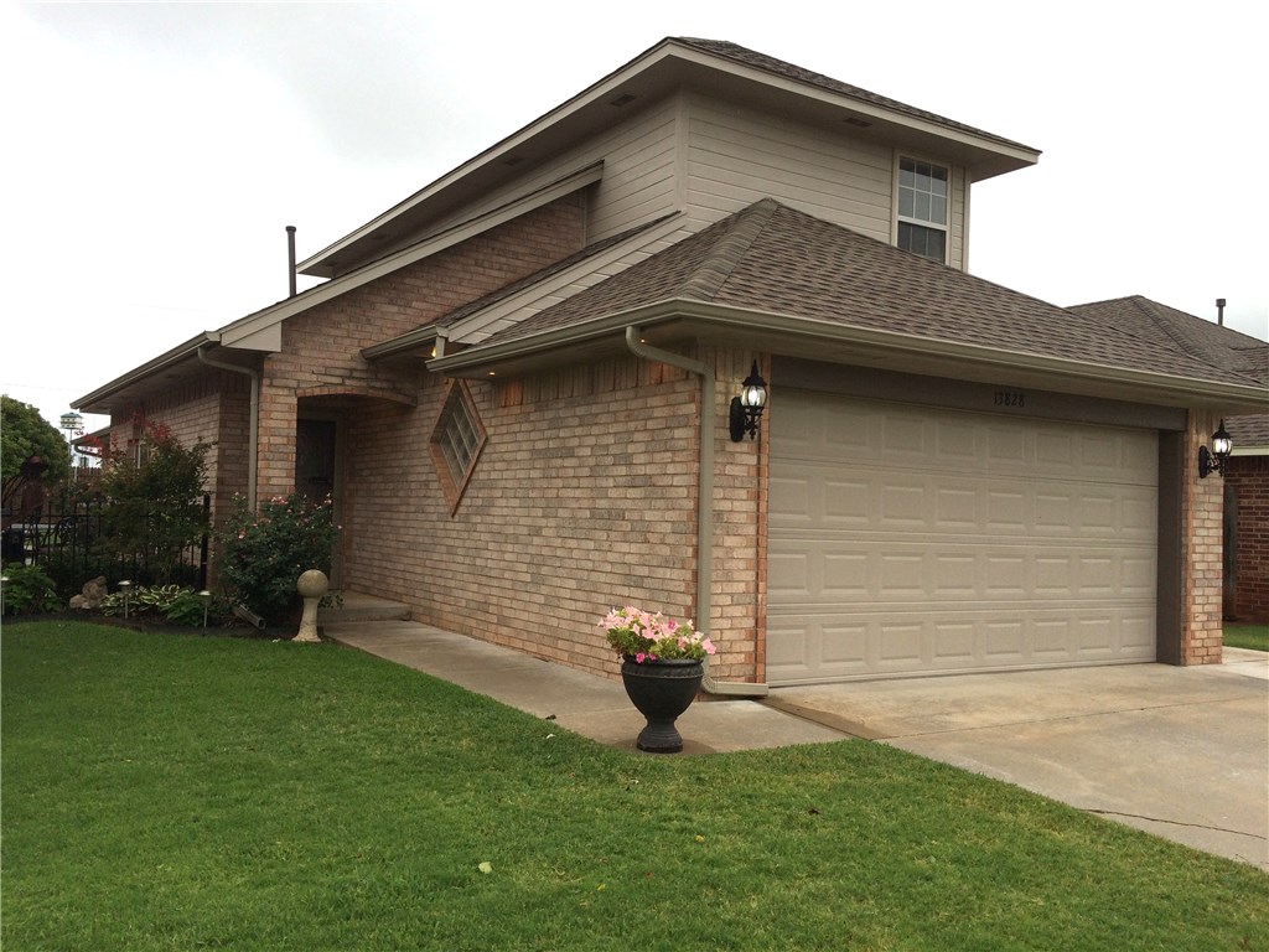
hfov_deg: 61.7
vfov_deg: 48.2
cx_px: 634
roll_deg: -0.4
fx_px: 1063
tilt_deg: +3.1
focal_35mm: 29
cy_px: 476
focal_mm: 4.15
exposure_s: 1/507
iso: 32
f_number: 2.2
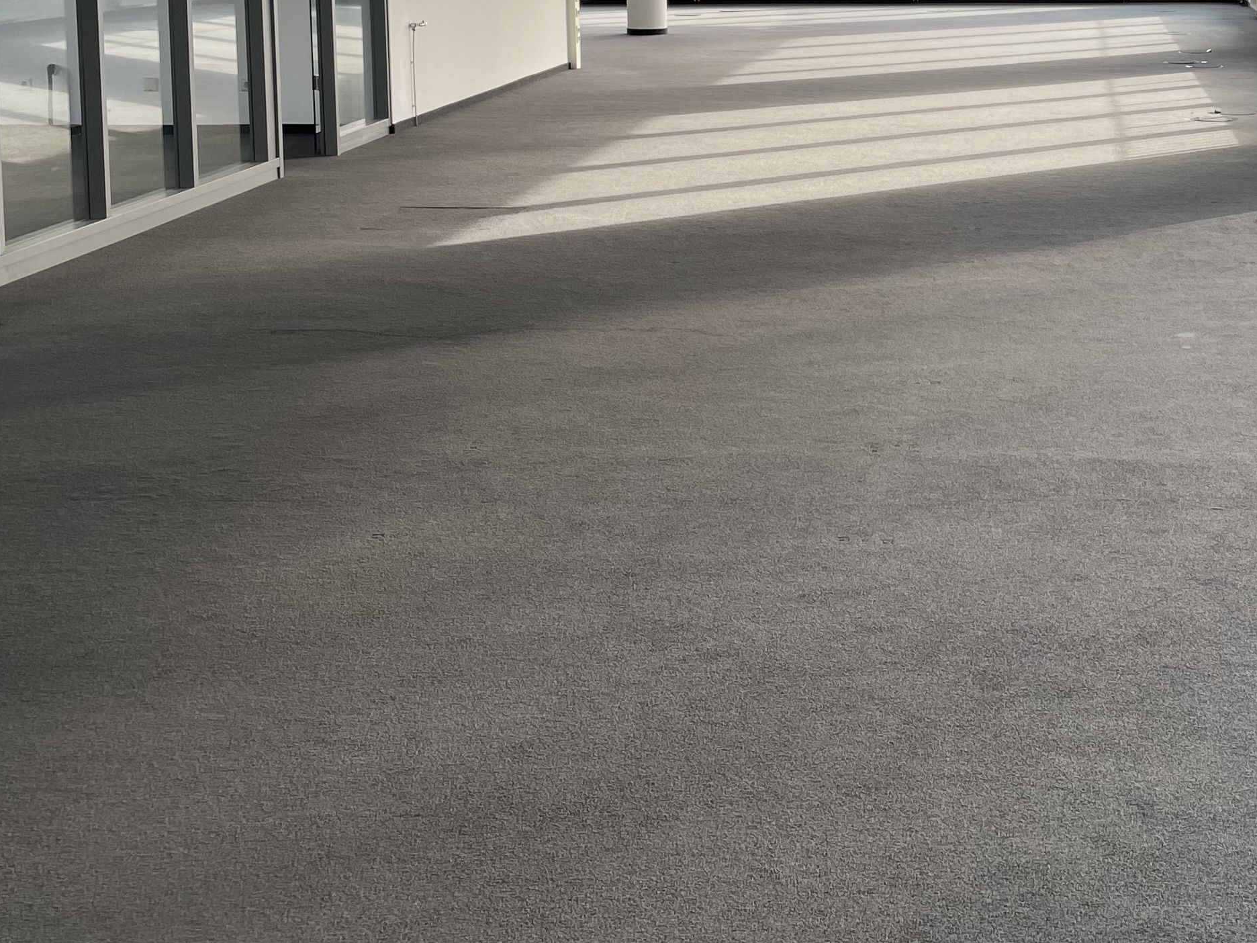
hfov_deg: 33.5
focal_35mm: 56
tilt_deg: -6.0
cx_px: 986
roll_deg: -0.4
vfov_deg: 25.2
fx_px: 2034
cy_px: 79
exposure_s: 1/121
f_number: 1.6
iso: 40
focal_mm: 4.2
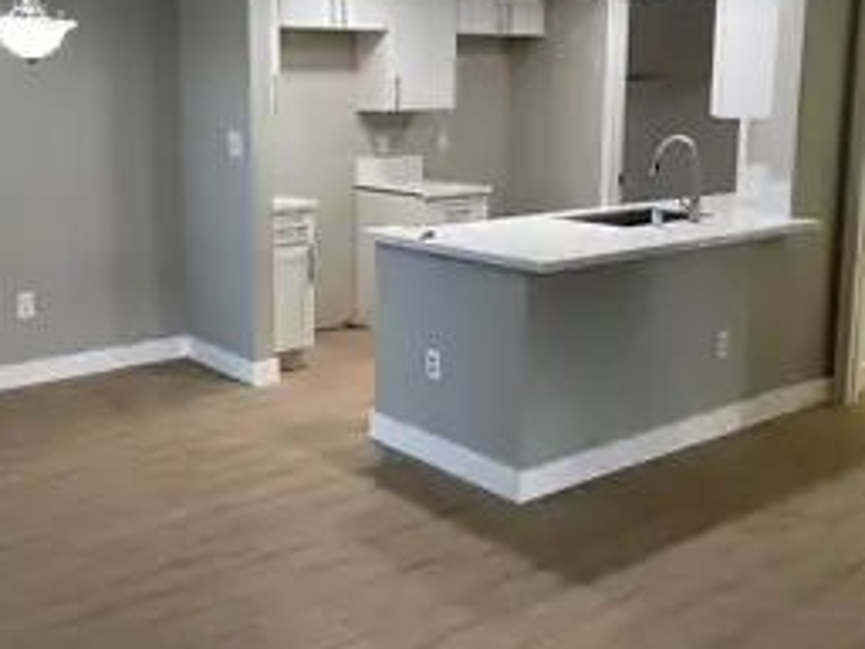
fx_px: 975
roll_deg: +0.4
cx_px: 321
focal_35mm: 39
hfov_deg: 47.4
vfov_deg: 36.6
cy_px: 243
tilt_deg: -10.1
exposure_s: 1/120
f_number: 1.6
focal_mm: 5.1
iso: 125
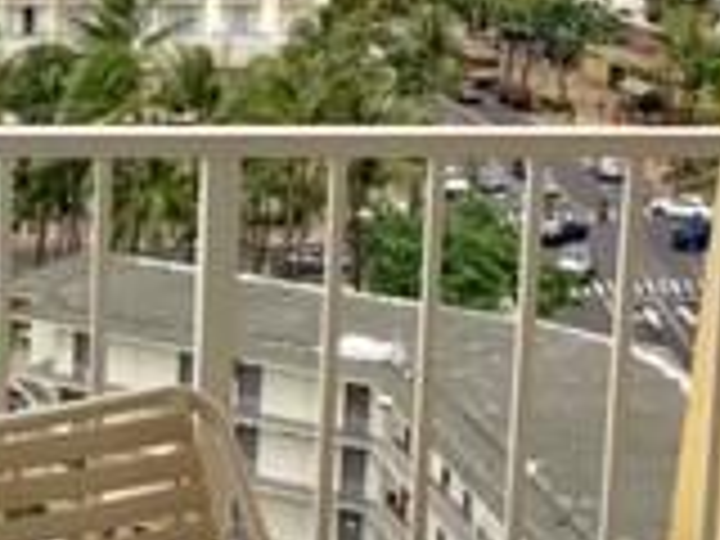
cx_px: -256
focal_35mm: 116
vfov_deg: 12.8
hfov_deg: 16.0
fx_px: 2413
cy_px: 274
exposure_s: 1/490
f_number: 2.2
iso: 25
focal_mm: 4.15
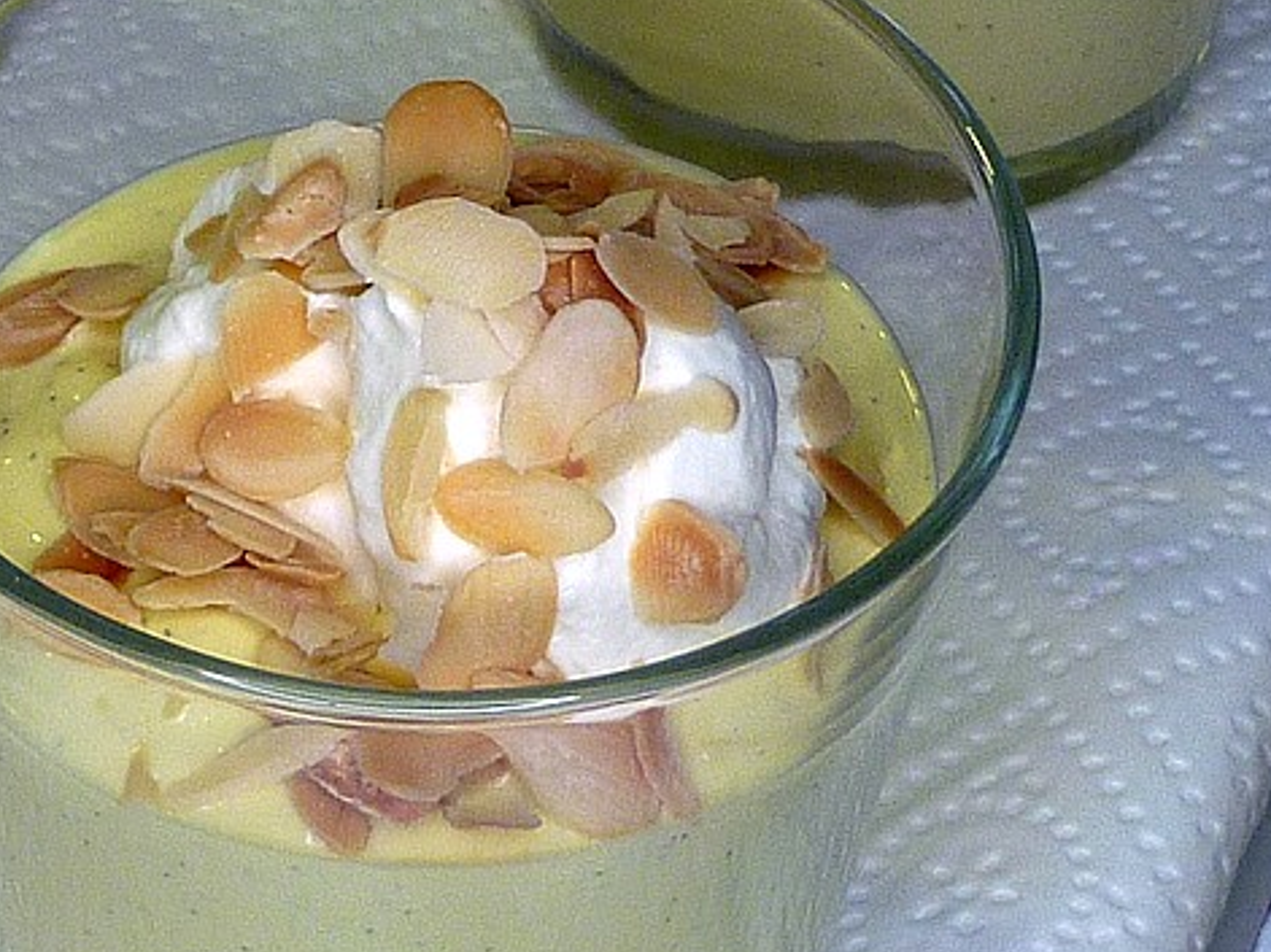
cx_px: -54
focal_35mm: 161
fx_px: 5910
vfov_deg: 9.2
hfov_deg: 12.1
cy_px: 121
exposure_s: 1/40
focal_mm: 6.9
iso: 80
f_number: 3
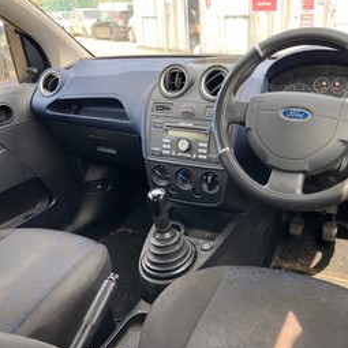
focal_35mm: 34
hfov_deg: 47.5
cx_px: 237
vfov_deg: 48.5
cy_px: 173
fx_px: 387
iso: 40
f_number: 1.8
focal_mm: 4
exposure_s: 1/120
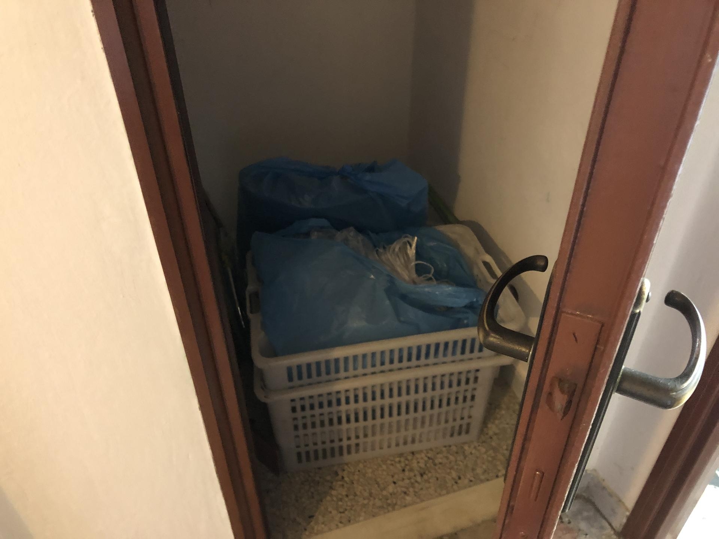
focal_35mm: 28
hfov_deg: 63.4
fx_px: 582
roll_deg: +2.9
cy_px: 270
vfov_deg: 49.7
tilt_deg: -37.1
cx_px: 360
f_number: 1.8
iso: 100
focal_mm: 4
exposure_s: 1/4
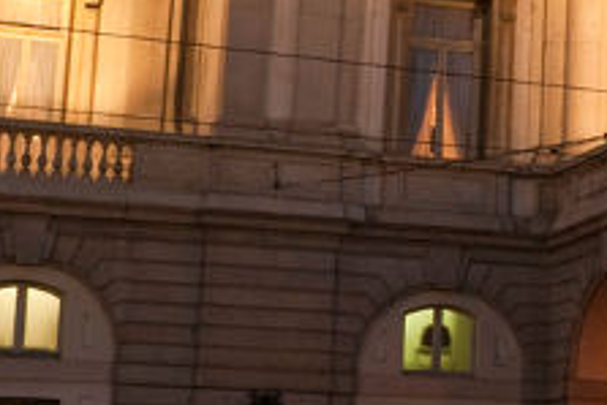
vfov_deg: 11.2
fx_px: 2041
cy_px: 8
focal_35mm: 121
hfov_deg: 16.1
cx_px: 784
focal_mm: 20
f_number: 16
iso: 200
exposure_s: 2
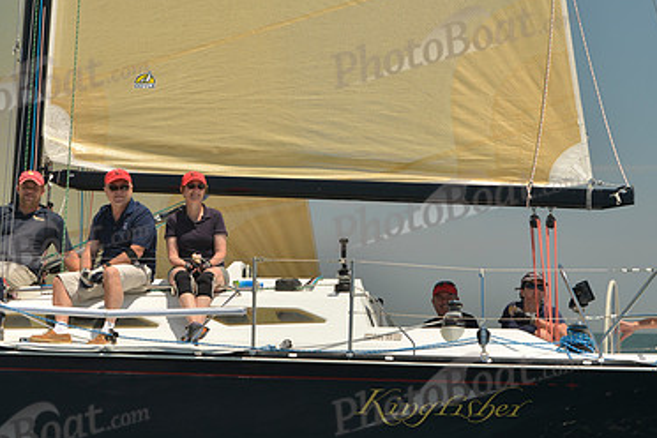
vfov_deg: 9.0
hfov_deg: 13.4
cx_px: 242
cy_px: 322
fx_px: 2792
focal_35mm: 153
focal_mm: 98
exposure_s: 1/640
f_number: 7.1
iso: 200
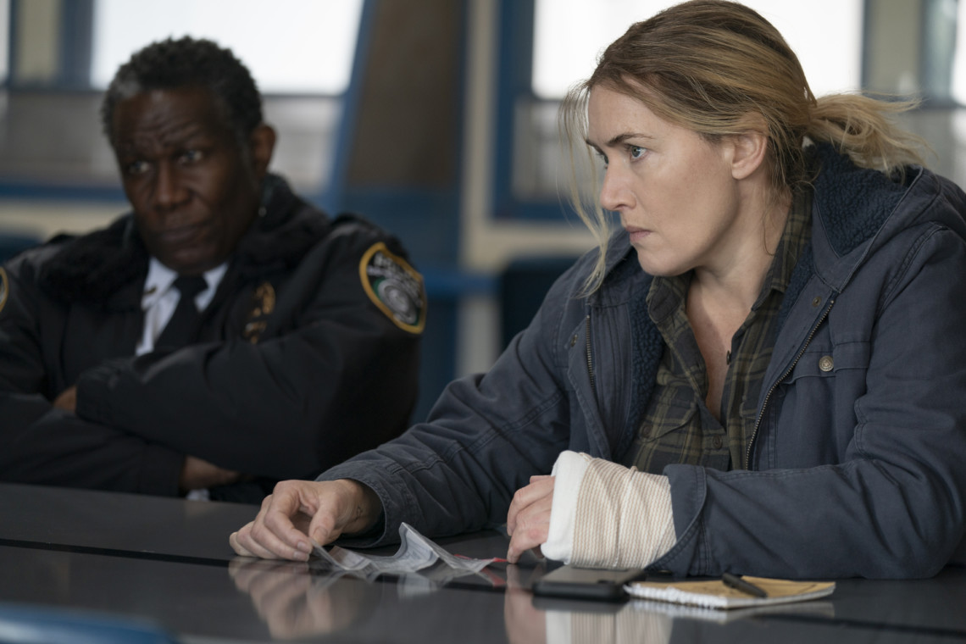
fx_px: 3273
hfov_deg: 16.8
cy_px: 322
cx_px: 483
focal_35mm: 122
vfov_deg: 11.2
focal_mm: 122
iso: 500
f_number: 3.2
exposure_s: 1/160
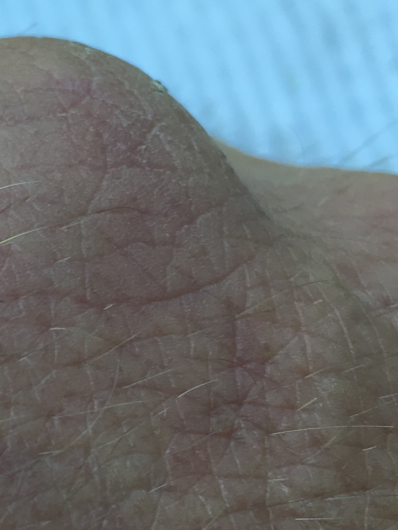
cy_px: 356
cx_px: -168
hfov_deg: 14.7
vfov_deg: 20.6
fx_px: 1457
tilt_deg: -56.1
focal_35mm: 95
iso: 32
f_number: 2.2
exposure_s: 1/60
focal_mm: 4.15
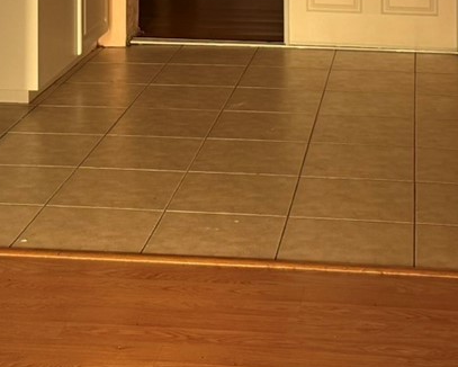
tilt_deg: -0.6
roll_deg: +0.4
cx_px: 252
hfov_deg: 20.8
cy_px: -206
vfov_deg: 15.3
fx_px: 1248
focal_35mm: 92
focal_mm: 6.76
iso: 160
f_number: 1.78
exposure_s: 1/121
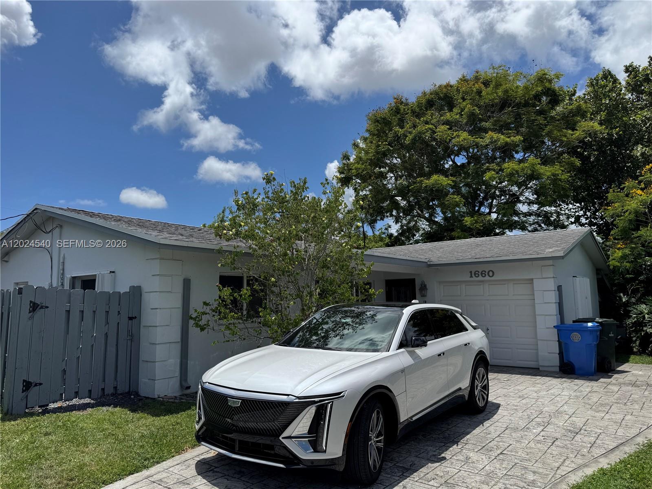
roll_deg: -0.5
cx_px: 326
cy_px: 244
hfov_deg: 71.6
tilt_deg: +7.7
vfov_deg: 56.8
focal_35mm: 24
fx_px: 452
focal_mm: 6.76
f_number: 1.78
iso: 80
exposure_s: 1/7937
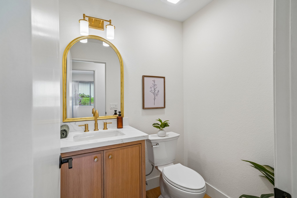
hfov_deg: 96.7
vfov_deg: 73.7
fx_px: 132
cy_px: 99
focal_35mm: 16
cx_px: 148
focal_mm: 16
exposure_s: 1/30
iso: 400
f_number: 8
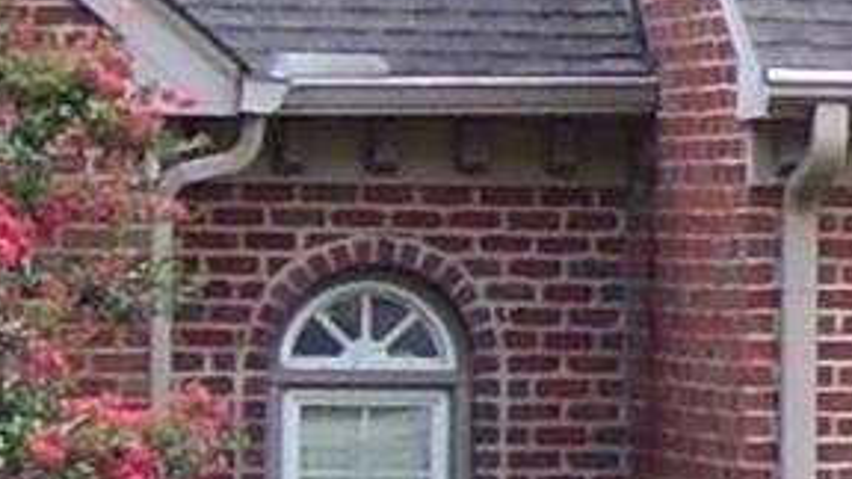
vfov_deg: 3.5
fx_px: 7884
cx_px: 1373
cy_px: 166
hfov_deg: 6.1
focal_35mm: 349
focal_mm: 7.6
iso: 80
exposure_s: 1/180
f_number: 3
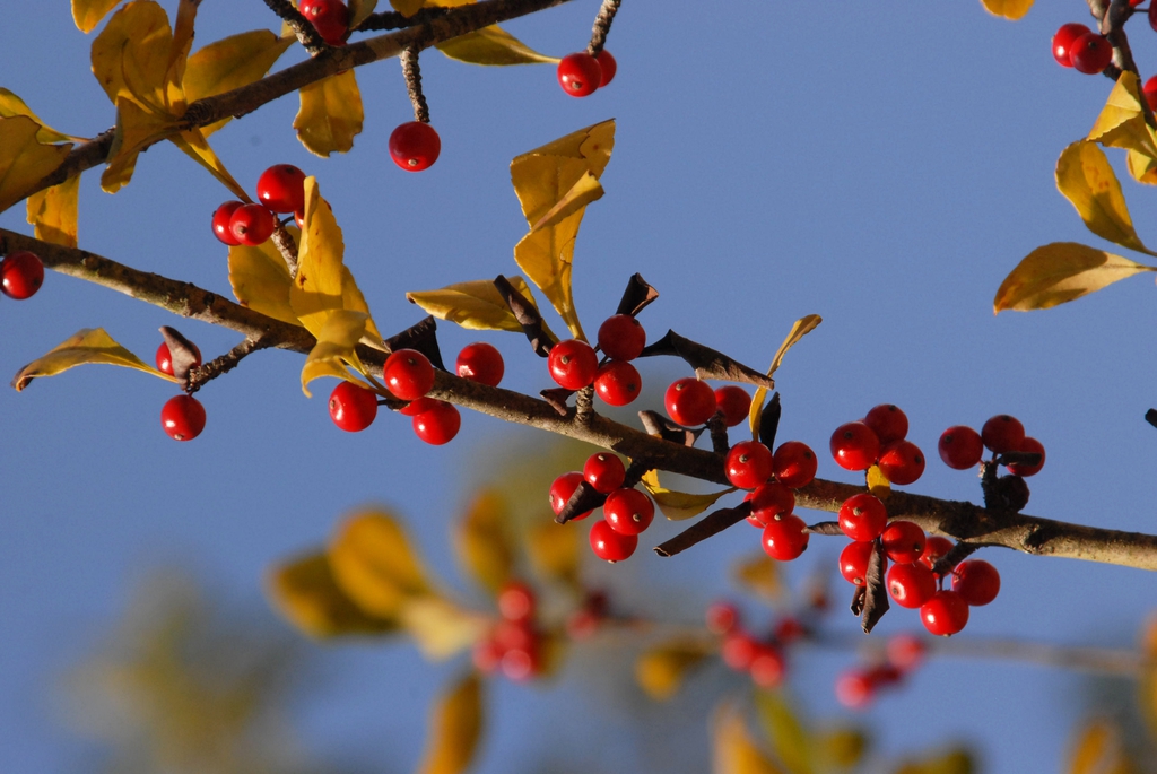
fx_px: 12064
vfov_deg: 3.7
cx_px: 578
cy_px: 387
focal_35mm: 375
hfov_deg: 5.5
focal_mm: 250
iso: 400
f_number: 9
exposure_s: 1/320
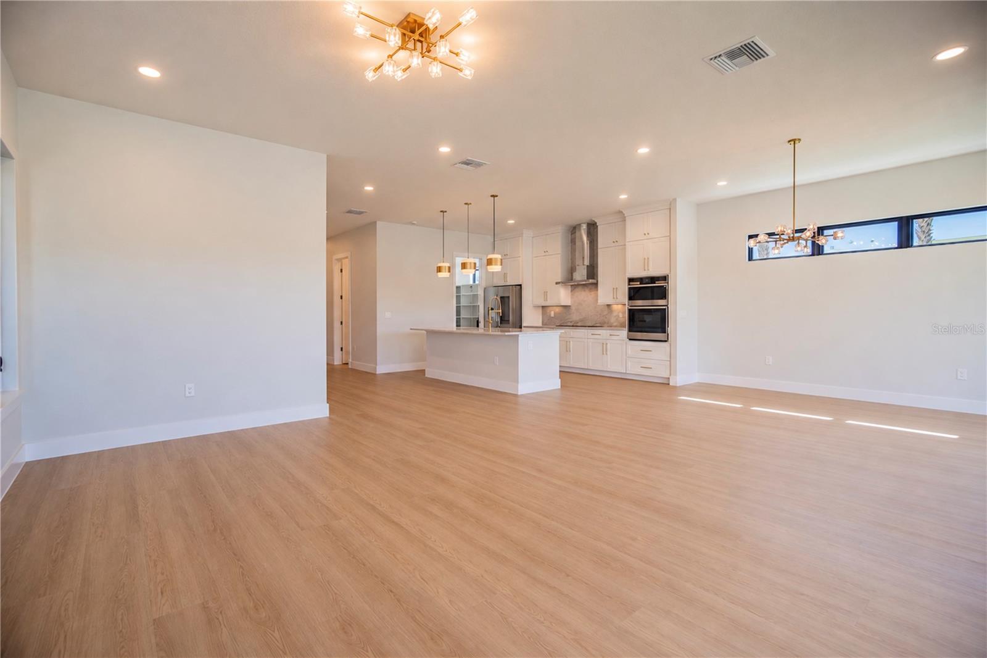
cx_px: 494
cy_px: 329
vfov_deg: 72.0
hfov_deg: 95.0
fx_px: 452
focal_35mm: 16
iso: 250
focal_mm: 11
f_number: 1.8
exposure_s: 1/4000
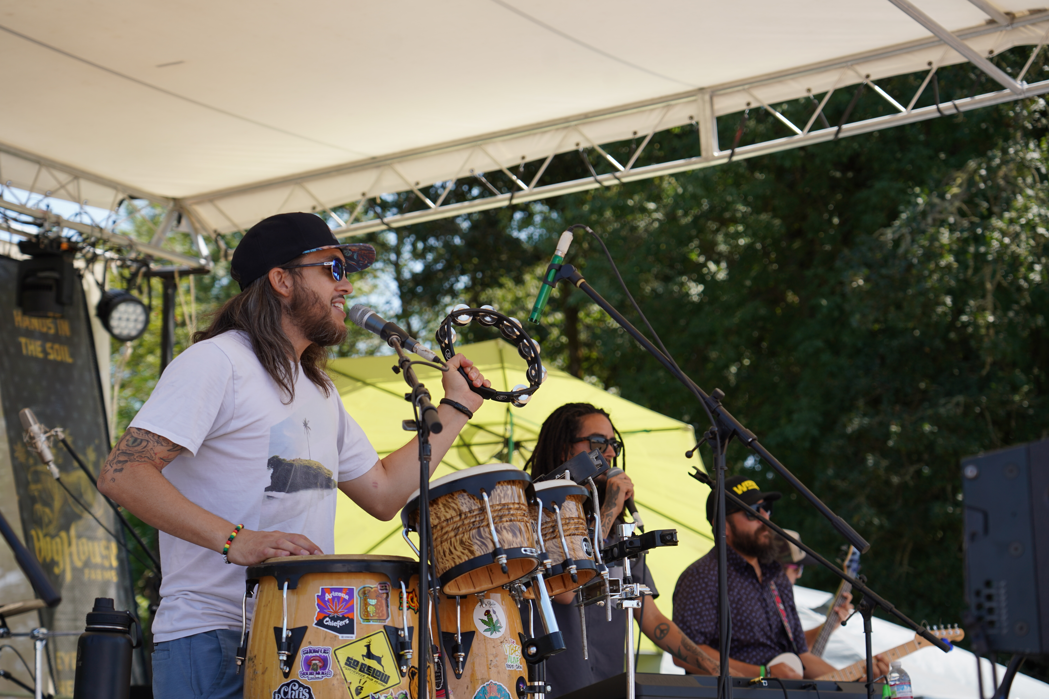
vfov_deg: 15.5
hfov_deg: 23.1
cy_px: 350
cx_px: 524
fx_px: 2564
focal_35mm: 88
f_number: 5
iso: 100
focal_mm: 88
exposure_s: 1/250
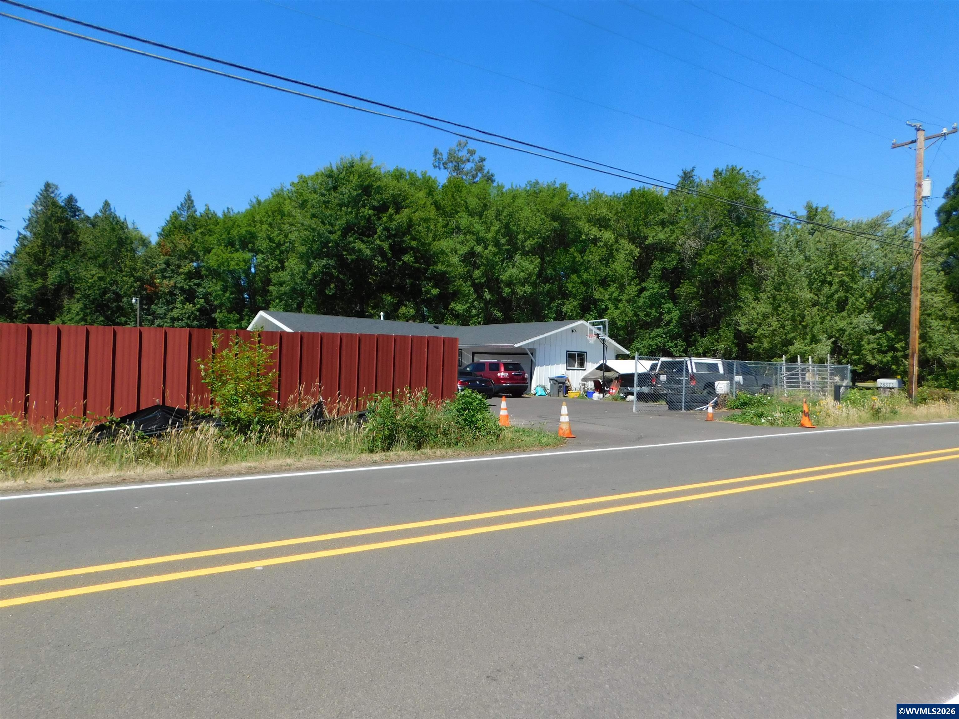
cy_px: 360
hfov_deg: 73.9
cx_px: 480
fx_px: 637
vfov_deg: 58.9
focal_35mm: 23
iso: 125
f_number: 3
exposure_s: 1/1500
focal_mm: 4
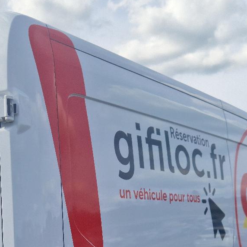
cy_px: 280
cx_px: 75
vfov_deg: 24.8
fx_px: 517
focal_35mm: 64
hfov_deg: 26.7
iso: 50
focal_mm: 5.4
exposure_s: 1/1429
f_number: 1.8
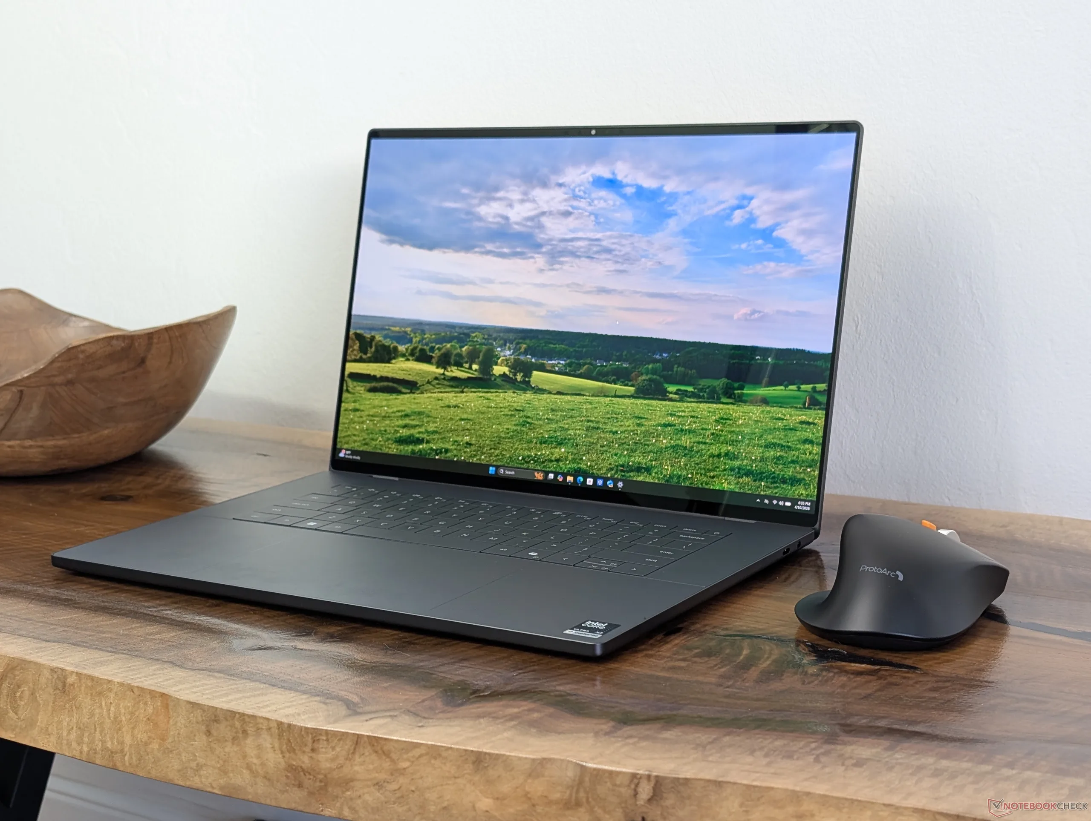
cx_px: 546
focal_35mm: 49
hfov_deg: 38.9
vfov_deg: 29.8
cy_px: 410
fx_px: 1547
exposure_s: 1/24
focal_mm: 6.9
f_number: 1.68
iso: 62
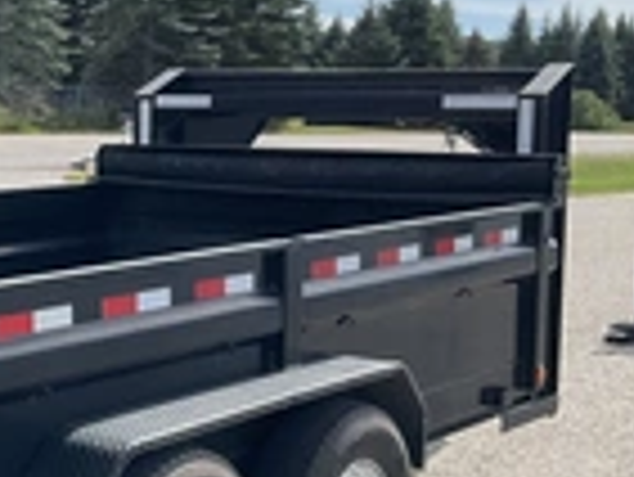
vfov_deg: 18.0
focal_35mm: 82
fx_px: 1503
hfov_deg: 22.3
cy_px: 252
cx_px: -94
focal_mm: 3
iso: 25
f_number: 1.8
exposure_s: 1/1377
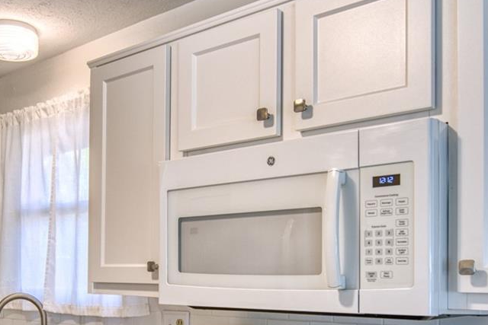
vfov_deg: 28.8
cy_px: 286
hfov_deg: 43.1
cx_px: 169
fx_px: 610
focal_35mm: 45
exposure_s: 1/50
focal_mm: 18
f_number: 4
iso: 500
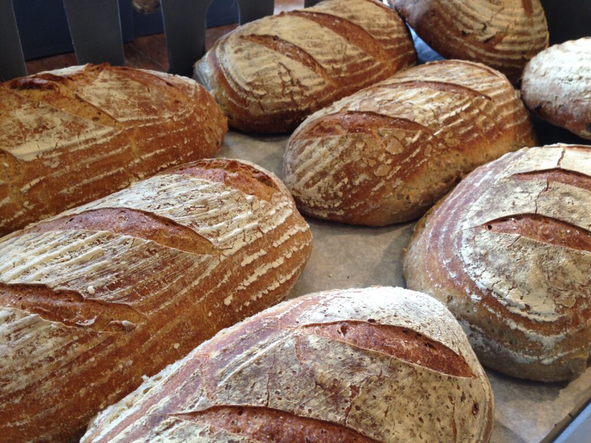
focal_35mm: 33
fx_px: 563
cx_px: 296
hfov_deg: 55.4
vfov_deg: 42.9
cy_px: 222
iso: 80
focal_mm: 4.12
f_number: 2.4
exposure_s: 1/20
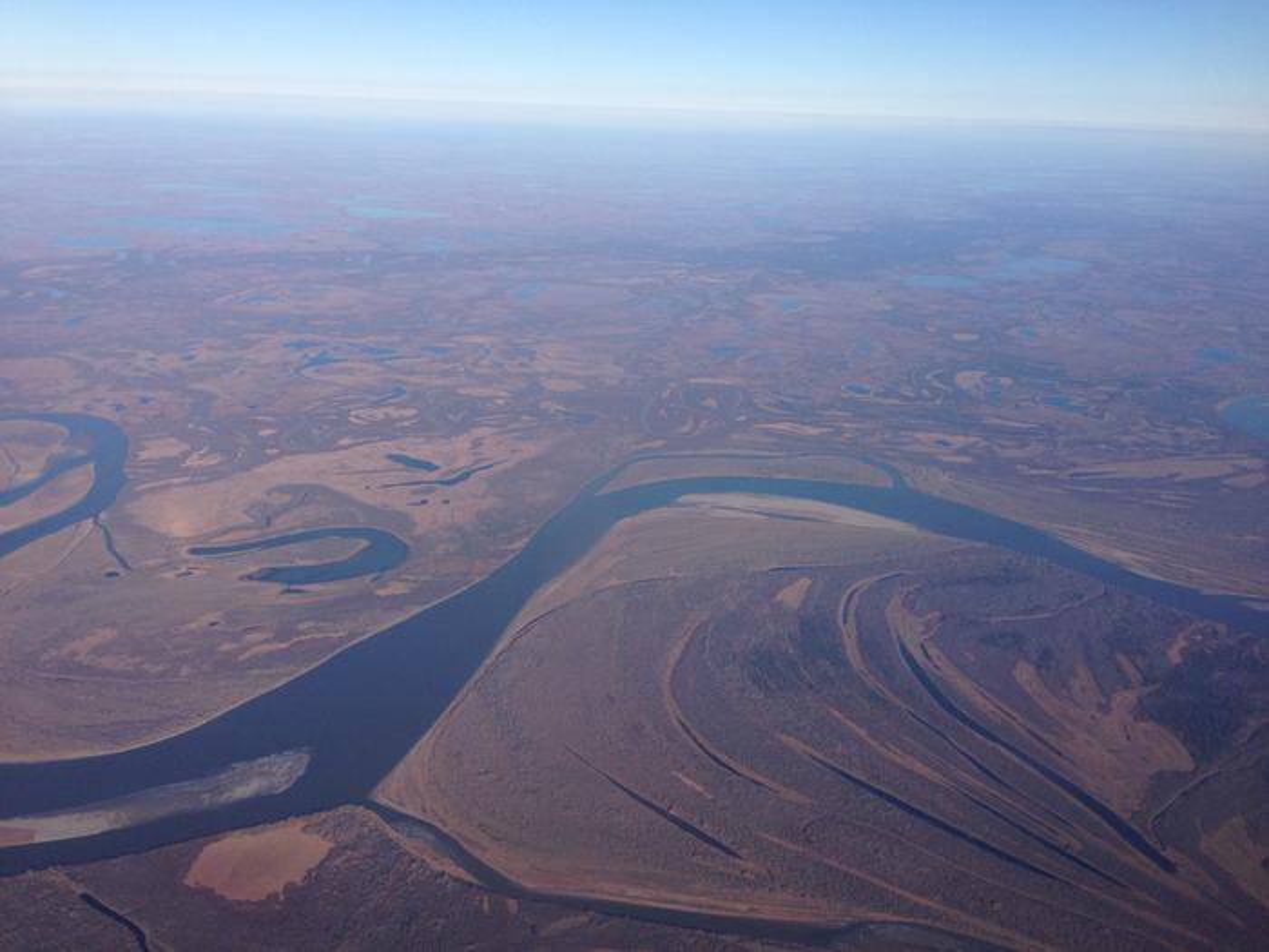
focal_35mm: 33
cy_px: 476
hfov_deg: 55.4
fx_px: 1210
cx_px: 634
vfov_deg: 42.9
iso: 50
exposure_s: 1/1205
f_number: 2.4
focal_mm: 4.12
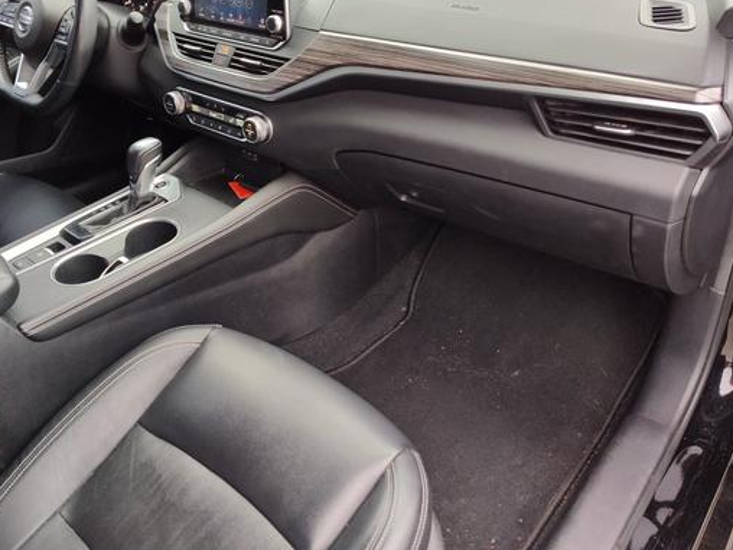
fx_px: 614
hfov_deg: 61.4
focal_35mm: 29
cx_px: 315
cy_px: 215
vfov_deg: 47.9
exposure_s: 1/120
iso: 484
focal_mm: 5.56
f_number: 1.88
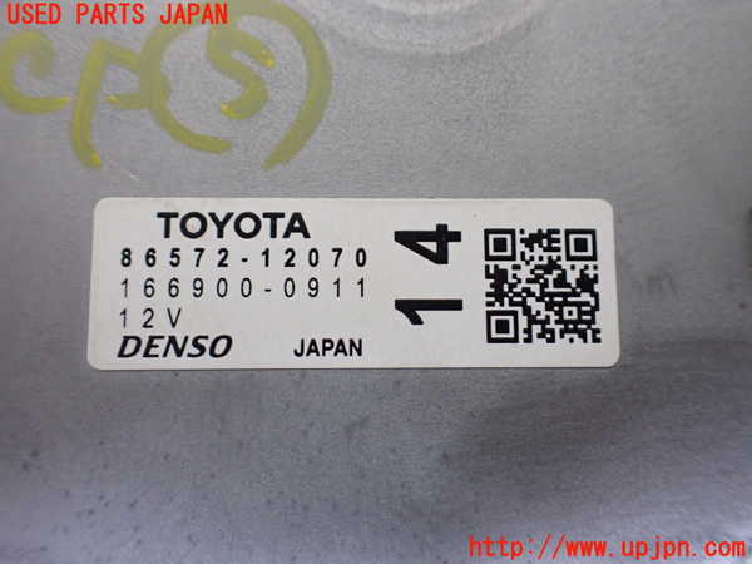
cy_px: 282
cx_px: 376
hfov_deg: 60.0
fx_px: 652
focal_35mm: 30
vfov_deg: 46.8
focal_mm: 5.4
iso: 800
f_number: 2.3
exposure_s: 1/80
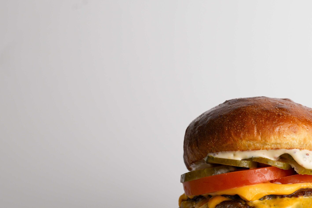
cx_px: 267
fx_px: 1404
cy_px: 121
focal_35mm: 162
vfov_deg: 8.5
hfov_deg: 12.6
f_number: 7.1
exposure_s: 1/125
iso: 125
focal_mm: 90
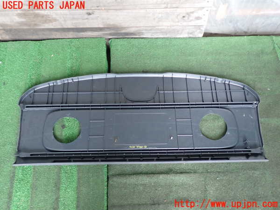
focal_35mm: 32
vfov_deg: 44.2
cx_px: 140
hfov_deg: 56.8
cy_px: 105
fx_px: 259
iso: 250
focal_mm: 5.79
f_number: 2.4
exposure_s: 1/30
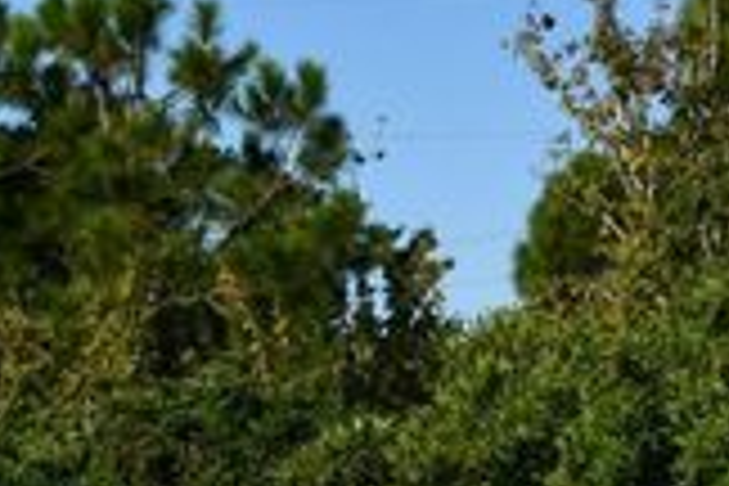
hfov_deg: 7.9
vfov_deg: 5.4
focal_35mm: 253
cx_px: 1282
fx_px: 5123
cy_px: 760
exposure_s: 1/400
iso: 100
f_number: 10
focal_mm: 32
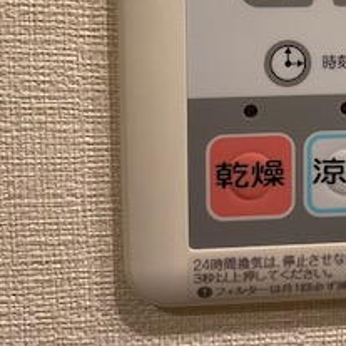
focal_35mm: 71
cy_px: -8
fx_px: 803
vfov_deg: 23.2
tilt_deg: -7.1
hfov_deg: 23.4
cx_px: 334
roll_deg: -0.2
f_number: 1.8
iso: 80
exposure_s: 1/50
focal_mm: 4.25
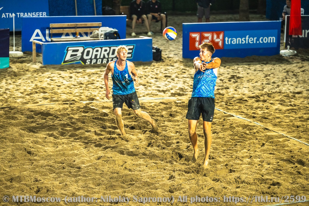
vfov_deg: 11.4
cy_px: 103
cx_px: 154
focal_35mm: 120
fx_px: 1030
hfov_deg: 17.1
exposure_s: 1/2000
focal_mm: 120
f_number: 2.8
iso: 2000
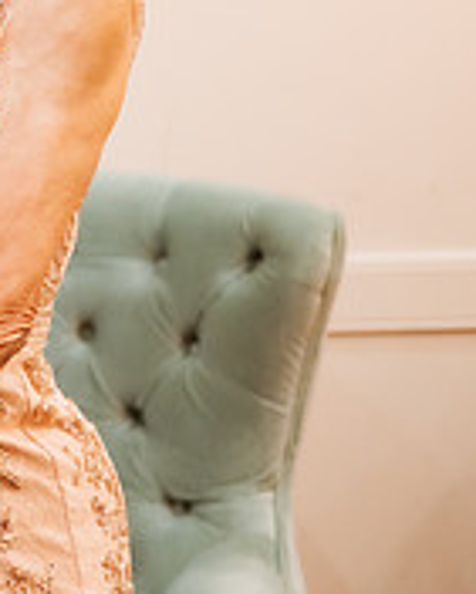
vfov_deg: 17.5
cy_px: 73
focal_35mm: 108
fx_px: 1900
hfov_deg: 12.5
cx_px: -496
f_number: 1.8
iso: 1250
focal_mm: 35
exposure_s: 1/500
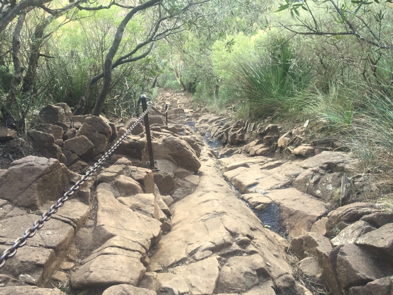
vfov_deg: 48.2
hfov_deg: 61.7
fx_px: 329
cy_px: 148
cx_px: 196
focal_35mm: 29
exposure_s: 1/30
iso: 64
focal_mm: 4.15
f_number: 2.2
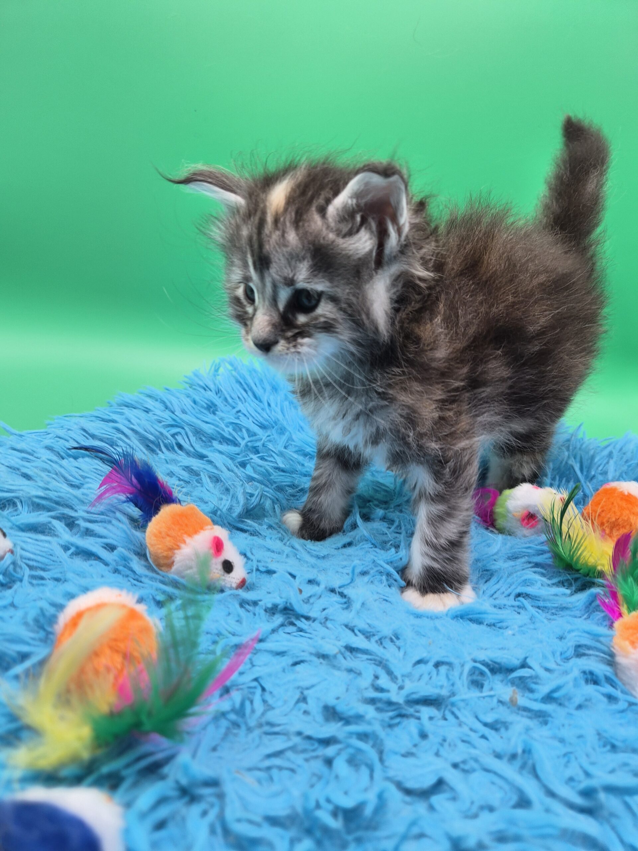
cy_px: 426
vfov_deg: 73.9
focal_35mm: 23
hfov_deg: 58.9
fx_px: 565
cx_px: 319
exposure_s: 1/180
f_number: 1.8
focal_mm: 5.4
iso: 32
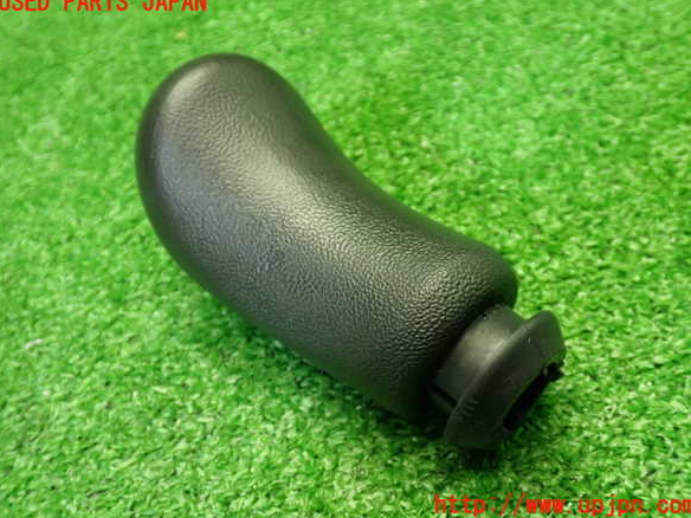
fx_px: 739
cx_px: 347
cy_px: 254
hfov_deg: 50.1
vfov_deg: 38.7
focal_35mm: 37
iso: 320
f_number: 2.5
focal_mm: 6.37
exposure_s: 1/40
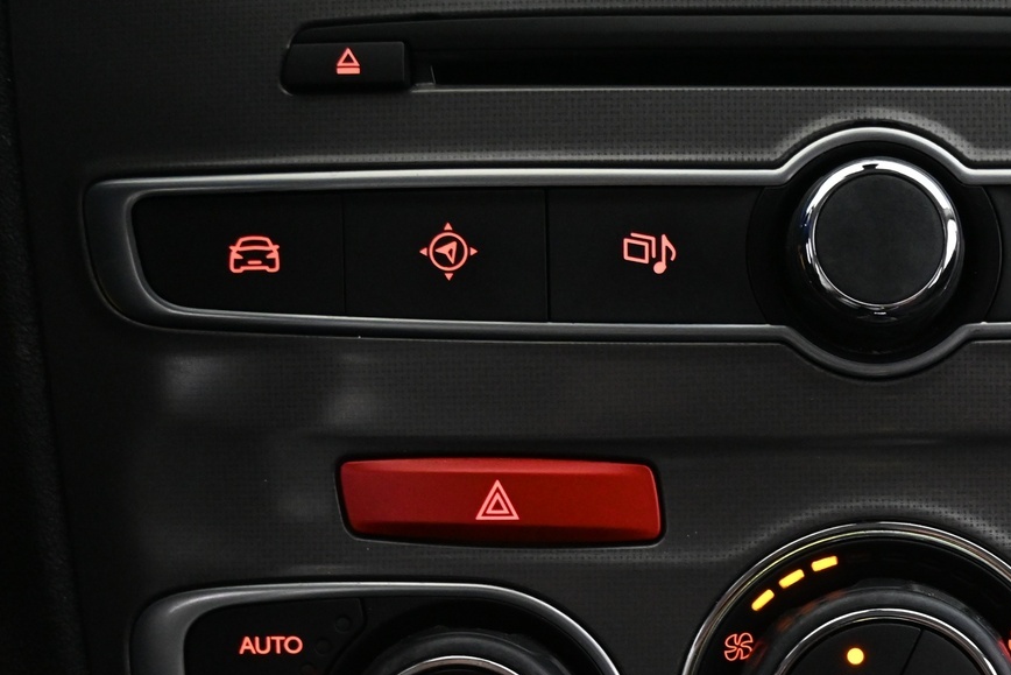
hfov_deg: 33.4
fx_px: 1612
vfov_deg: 23.0
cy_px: 620
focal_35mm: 57
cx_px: 869
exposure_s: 1/30
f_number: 3.8
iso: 3200
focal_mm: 20.5
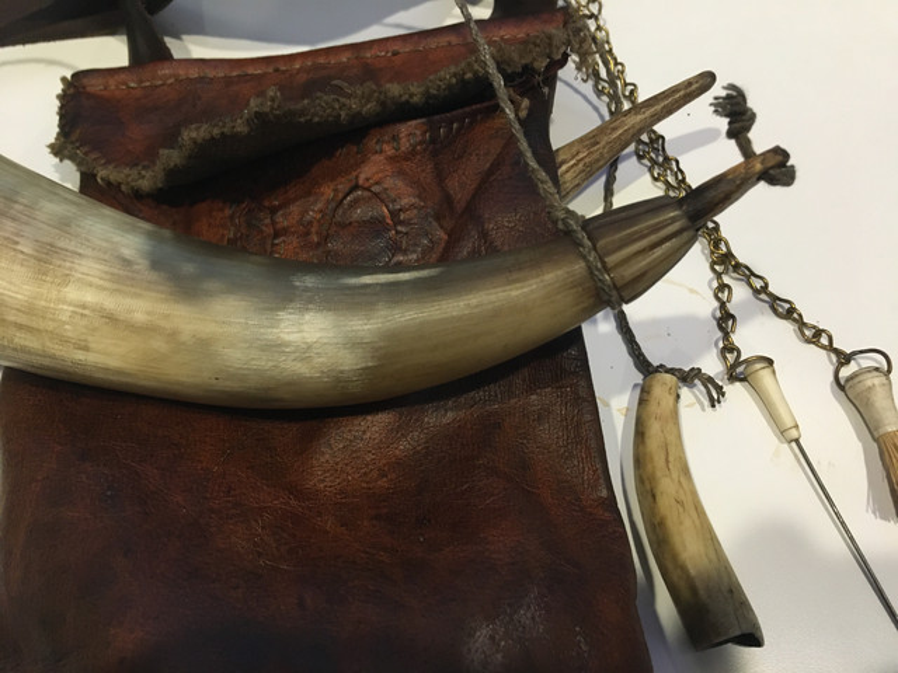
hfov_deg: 61.7
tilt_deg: -62.6
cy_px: 336
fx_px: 752
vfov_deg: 48.2
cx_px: 449
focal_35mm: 29
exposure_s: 1/30
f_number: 2.2
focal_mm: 4.15
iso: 200
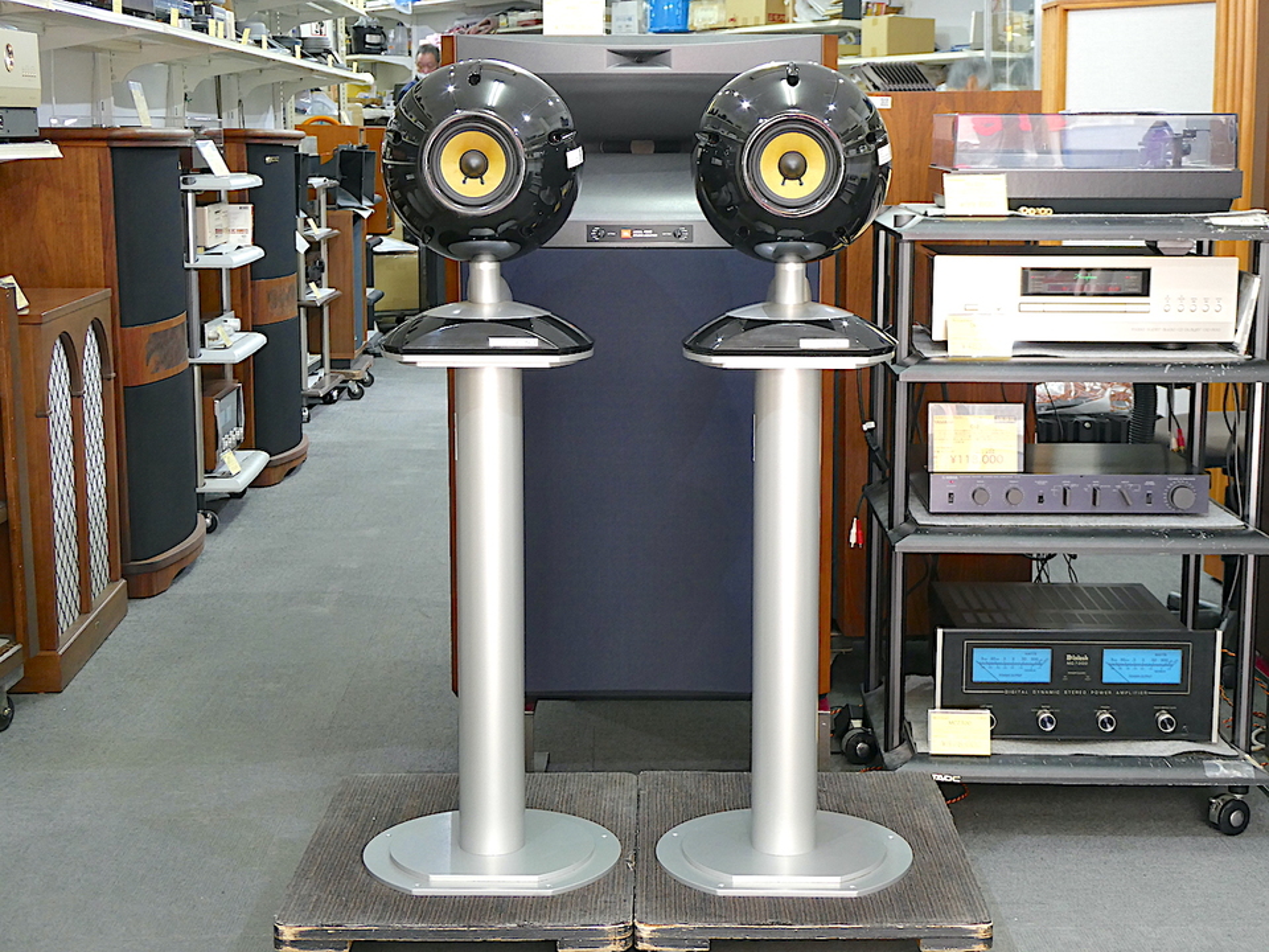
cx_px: 634
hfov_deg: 35.5
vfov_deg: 27.0
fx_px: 1980
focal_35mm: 54
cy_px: 476
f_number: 4.1
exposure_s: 1/6
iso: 200
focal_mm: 9.6
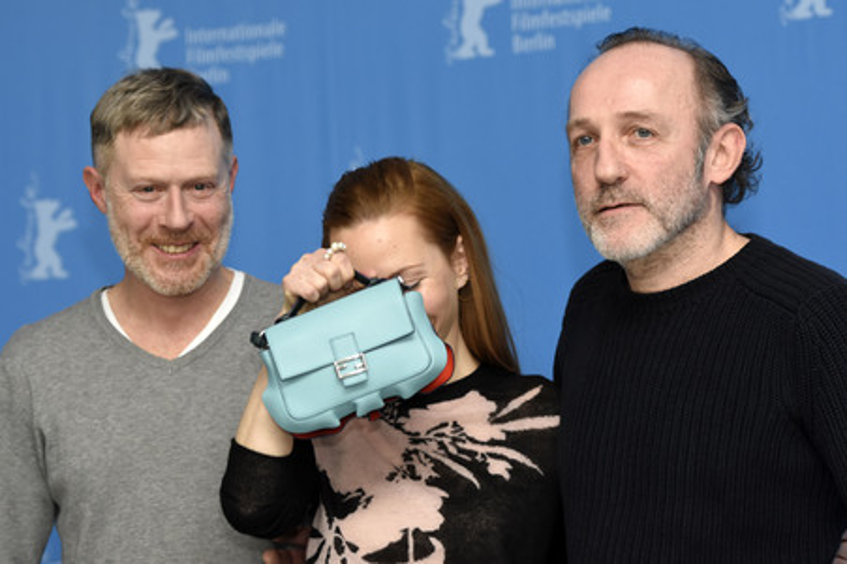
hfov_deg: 14.4
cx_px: 424
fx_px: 3350
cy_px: 282
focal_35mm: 142
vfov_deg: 9.6
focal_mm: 95
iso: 800
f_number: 3.2
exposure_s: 1/320
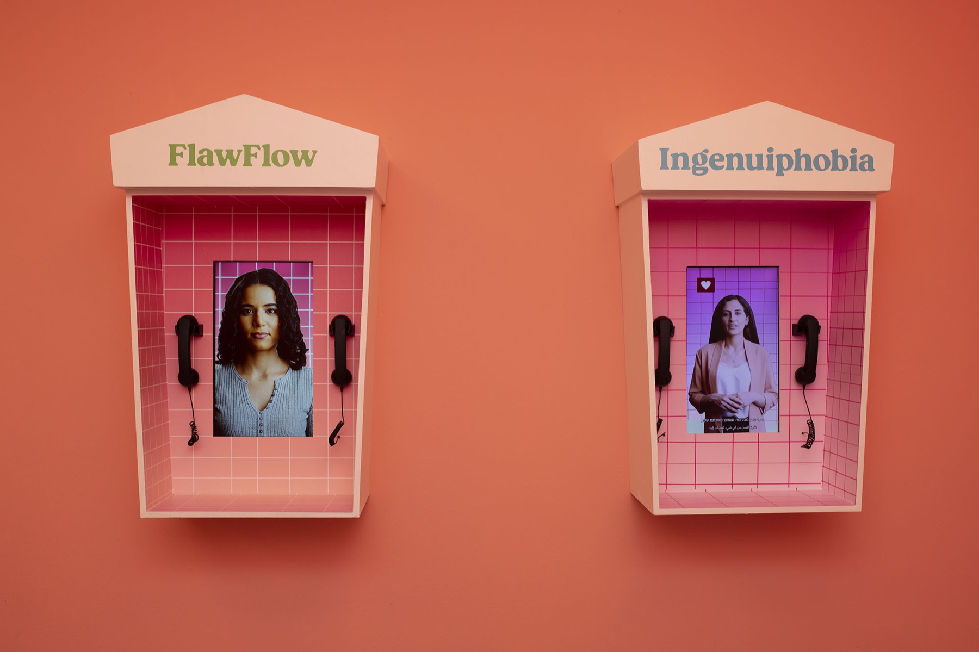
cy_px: 326
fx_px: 951
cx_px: 490
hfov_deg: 54.4
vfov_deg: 37.8
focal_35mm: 35
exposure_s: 1/30
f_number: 8
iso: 400
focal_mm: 35
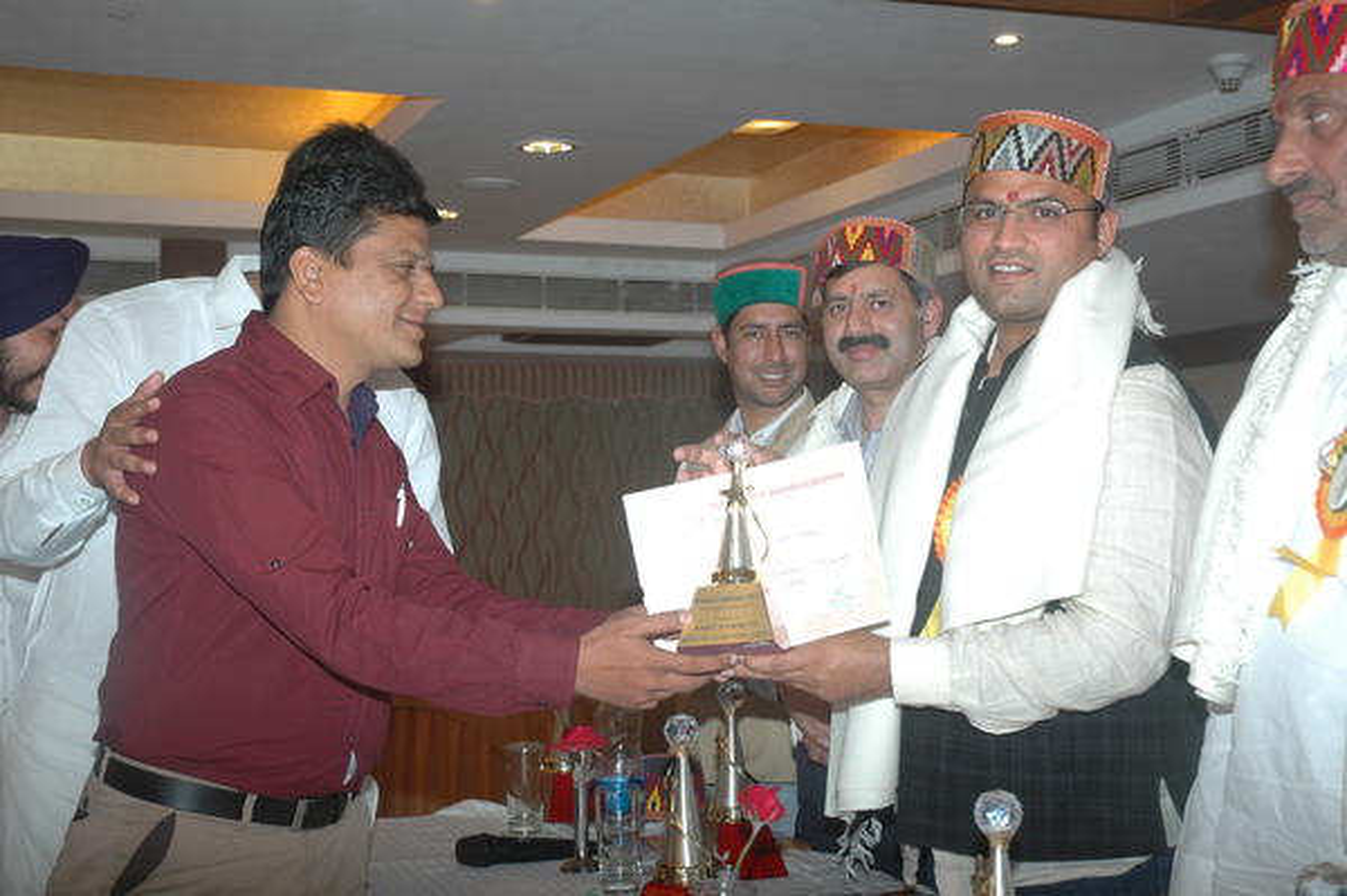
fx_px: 1963
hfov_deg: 37.9
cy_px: 448
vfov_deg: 25.7
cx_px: 674
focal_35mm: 52
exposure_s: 1/60
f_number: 4.2
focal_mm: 35
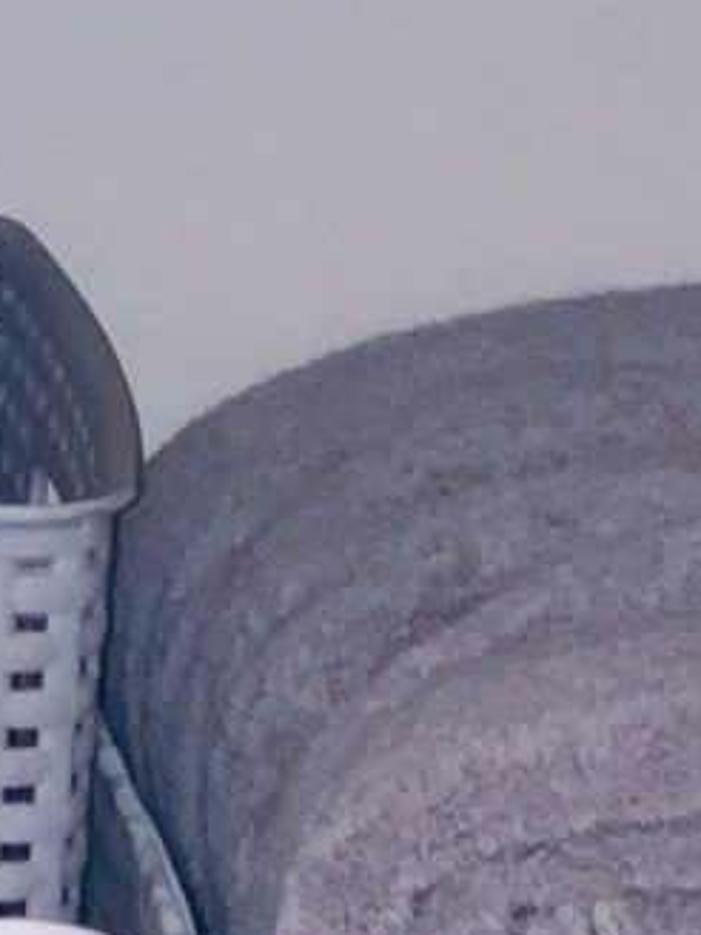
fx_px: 6102
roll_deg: +0.0
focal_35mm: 226
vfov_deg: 8.3
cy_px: -941
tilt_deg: -0.7
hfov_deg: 6.4
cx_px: -749
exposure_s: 1/30
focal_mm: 4.15
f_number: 2.2
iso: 80
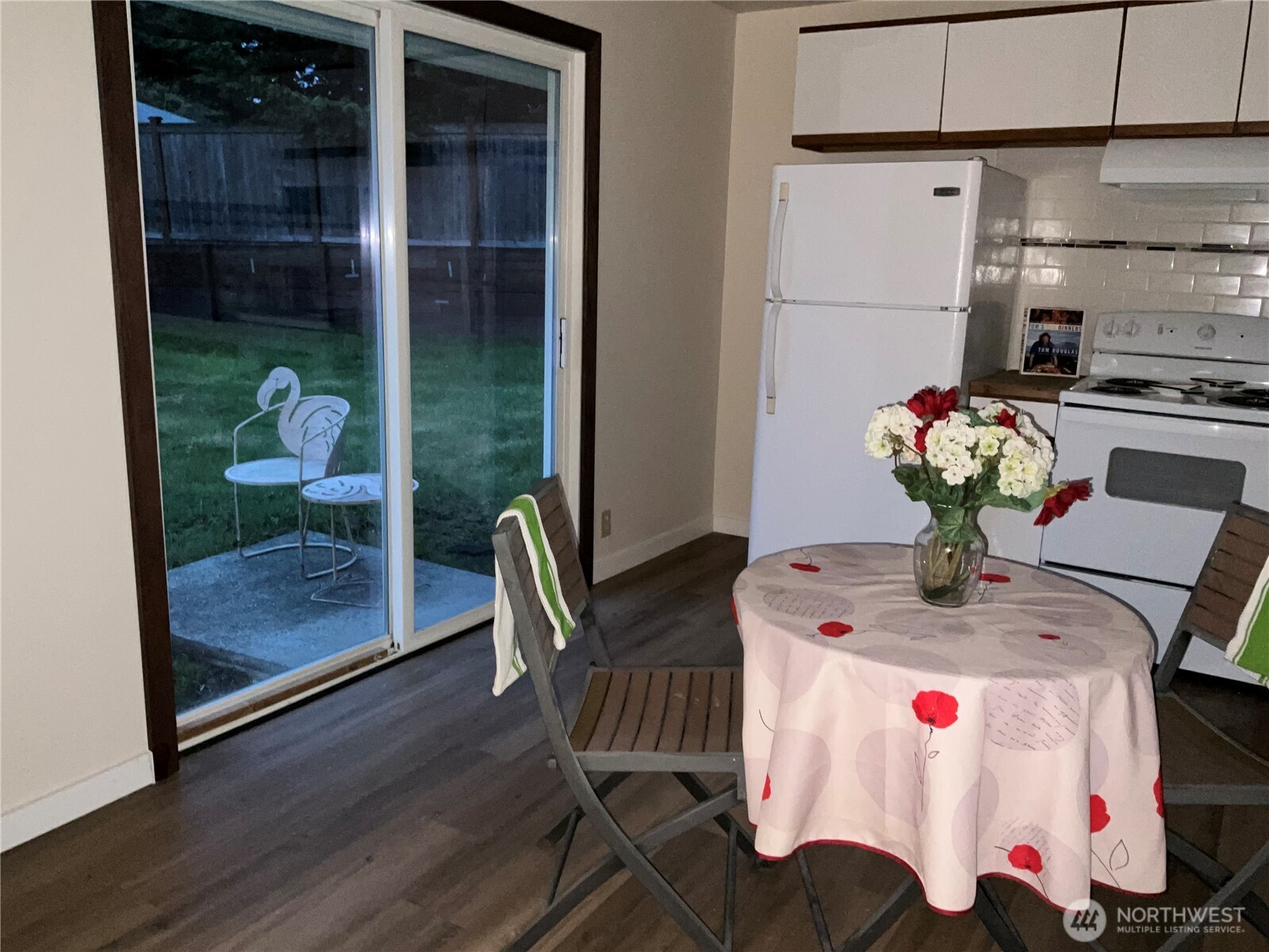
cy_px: 476
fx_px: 1063
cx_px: 634
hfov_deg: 61.7
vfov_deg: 48.2
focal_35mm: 29
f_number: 1.8
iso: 160
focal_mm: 3
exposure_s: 1/16
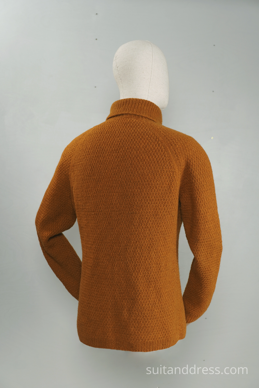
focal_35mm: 48
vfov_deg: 41.1
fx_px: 518
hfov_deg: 28.1
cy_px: 194
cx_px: 130
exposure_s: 1/20
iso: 200
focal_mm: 32
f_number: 4.5
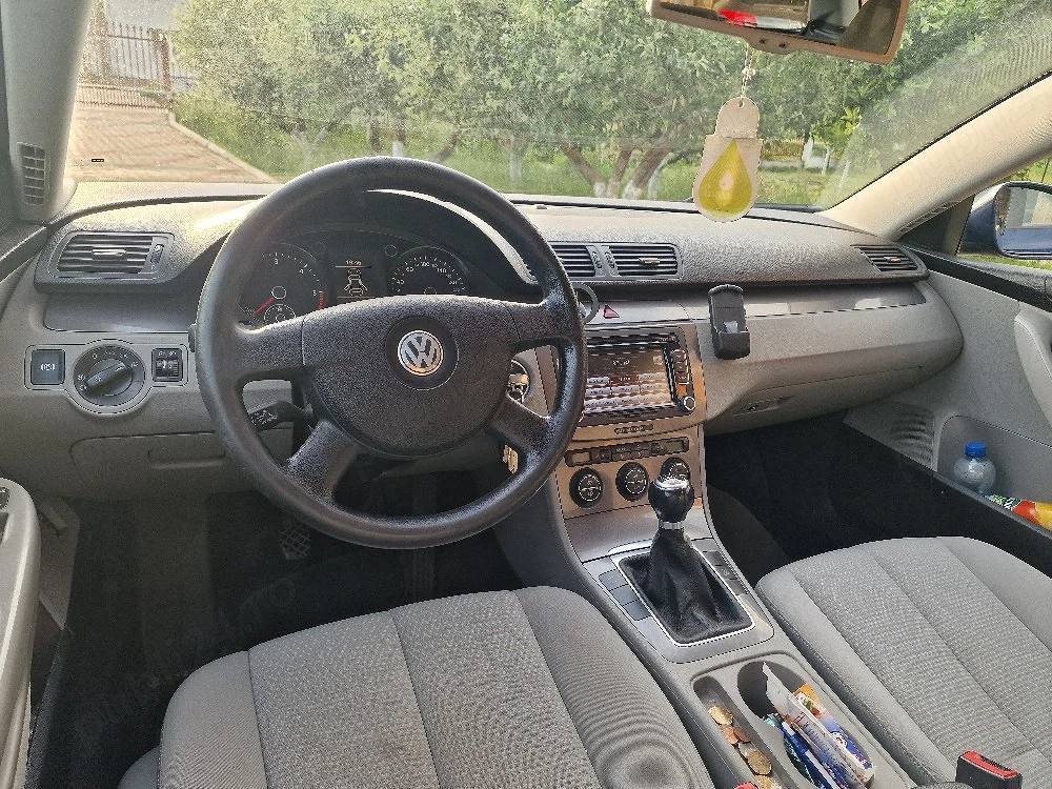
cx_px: 526
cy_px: 394
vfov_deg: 58.9
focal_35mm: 23
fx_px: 699
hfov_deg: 73.9
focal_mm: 6.4
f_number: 1.8
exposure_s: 1/182
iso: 64
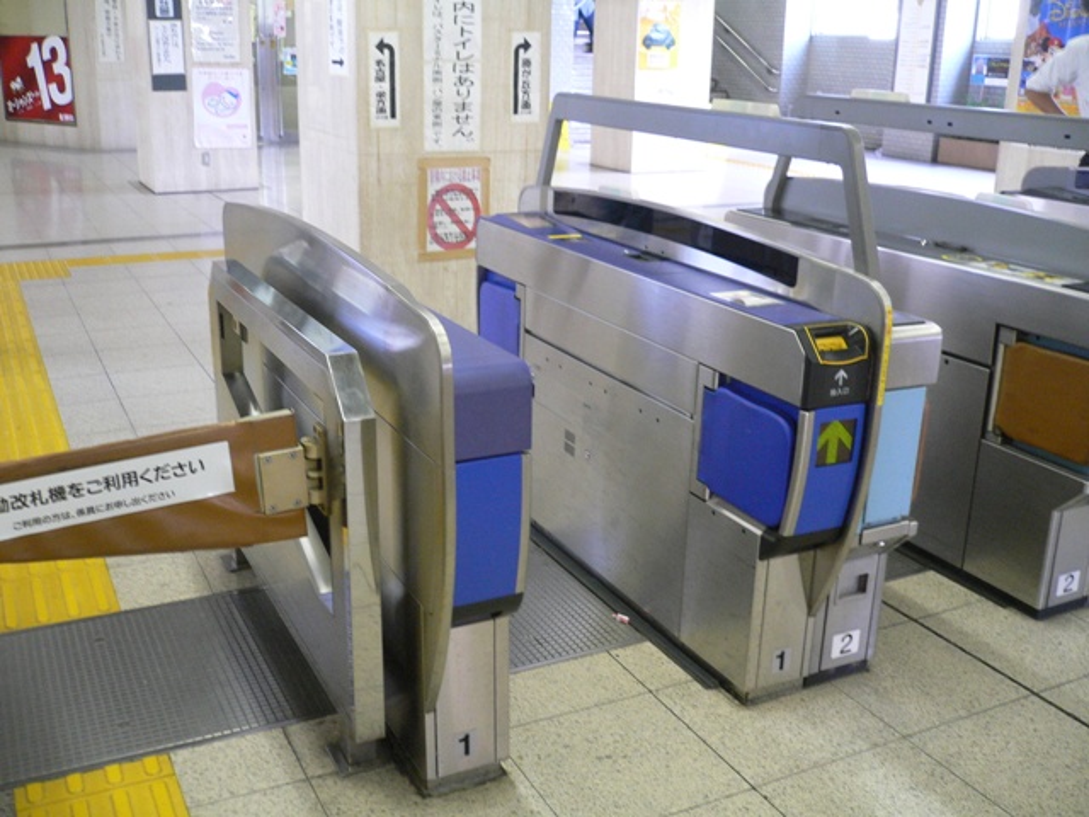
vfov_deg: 40.7
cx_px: 544
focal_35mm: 35
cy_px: 408
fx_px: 1101
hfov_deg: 52.6
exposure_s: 1/15
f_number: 2.8
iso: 200
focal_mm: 5.8
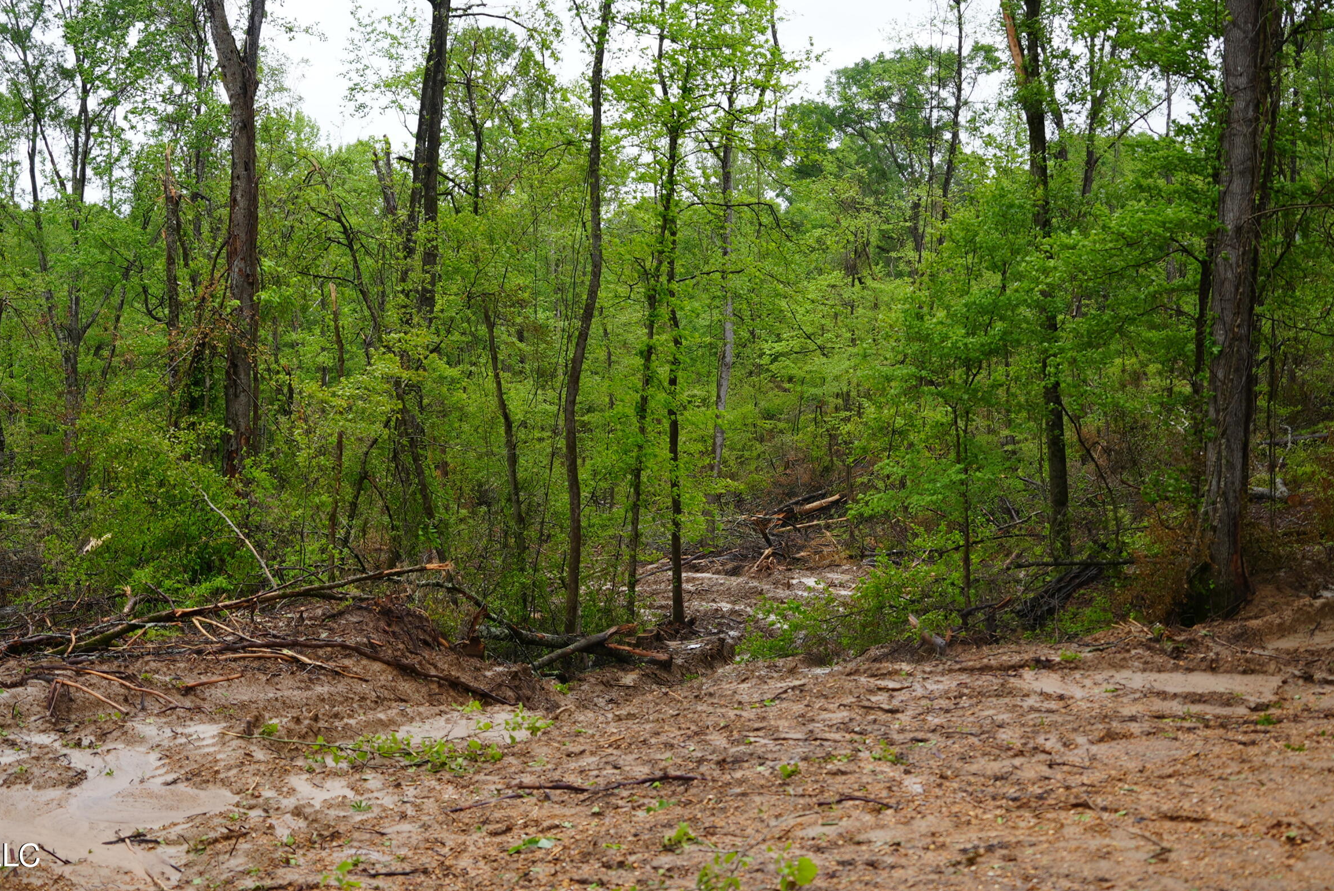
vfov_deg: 26.4
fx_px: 1891
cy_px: 339
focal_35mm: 51
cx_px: 658
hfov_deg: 38.9
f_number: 4
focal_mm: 40
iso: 160
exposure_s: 1/60
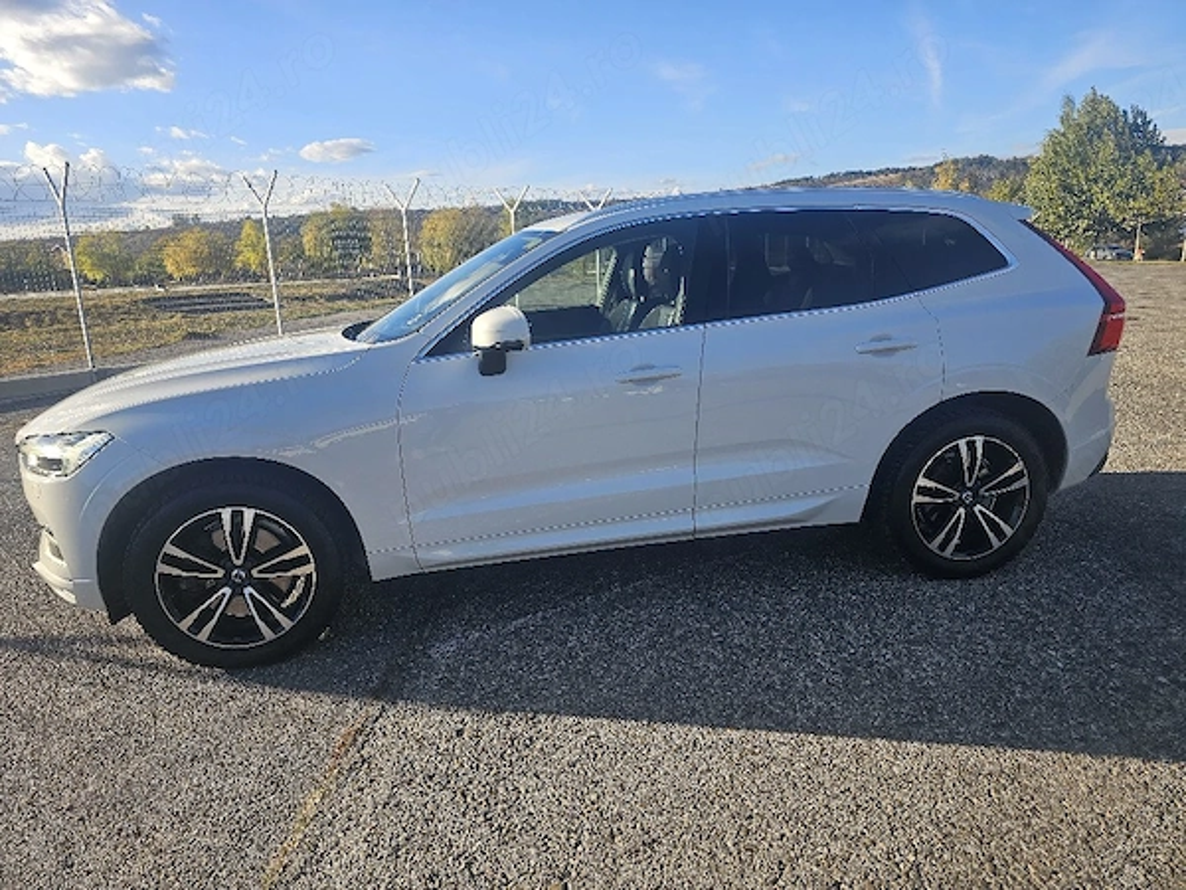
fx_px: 788
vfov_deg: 58.9
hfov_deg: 73.9
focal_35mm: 23
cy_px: 445
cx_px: 593
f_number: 1.7
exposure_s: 1/400
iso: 10
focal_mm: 6.3
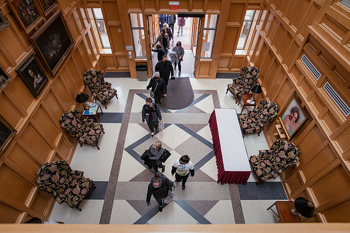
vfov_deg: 62.0
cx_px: 175
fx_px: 194
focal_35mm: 20
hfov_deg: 84.0
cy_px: 116
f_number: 5
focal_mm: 20
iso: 1000
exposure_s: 1/250
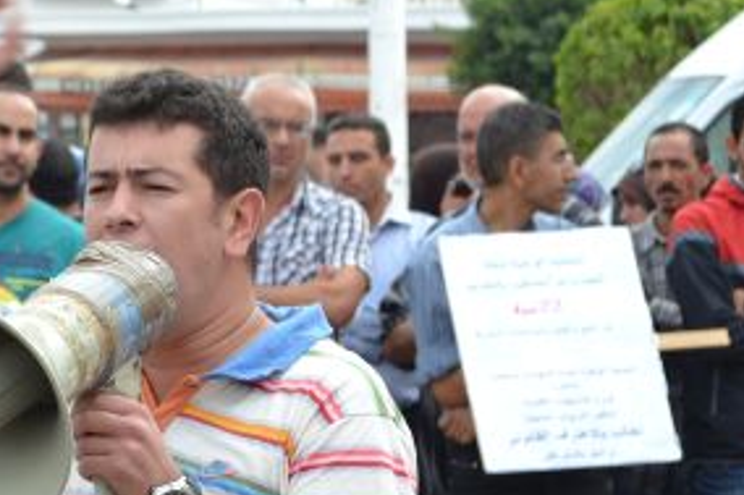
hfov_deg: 11.0
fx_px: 3844
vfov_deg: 7.4
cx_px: 100
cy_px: 278
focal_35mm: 186
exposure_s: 1/200
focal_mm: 55
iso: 100
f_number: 7.1
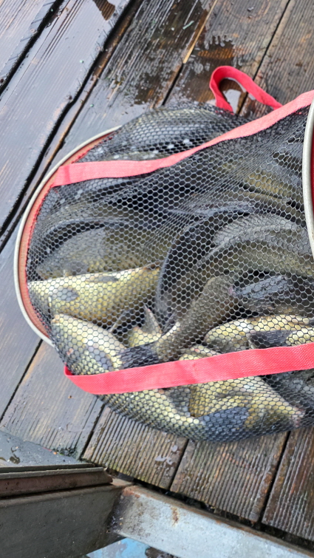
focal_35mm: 34
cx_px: 304
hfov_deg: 32.3
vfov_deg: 58.0
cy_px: 279
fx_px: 503
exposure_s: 1/120
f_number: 1.7
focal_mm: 6.3
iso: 320
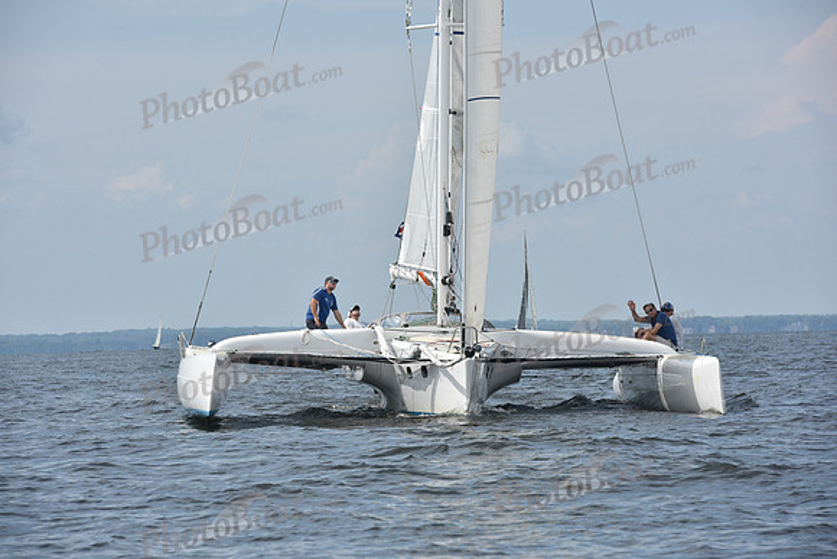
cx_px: 418
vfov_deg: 7.4
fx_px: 4302
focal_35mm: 185
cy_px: 280
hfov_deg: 11.1
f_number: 10
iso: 320
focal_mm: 185
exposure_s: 1/1250
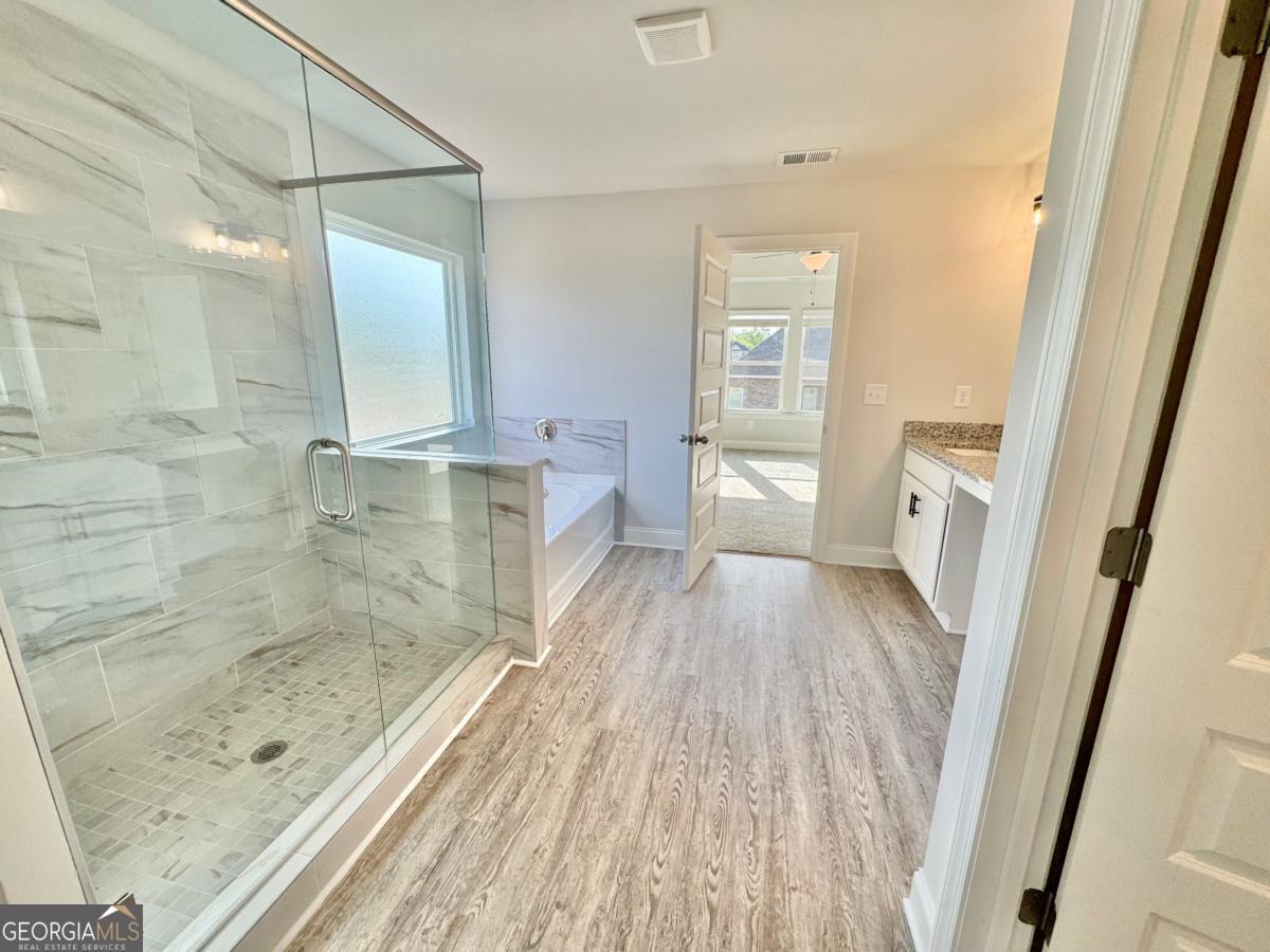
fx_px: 514
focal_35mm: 14
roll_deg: -0.4
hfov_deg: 102.1
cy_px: 476
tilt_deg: -13.3
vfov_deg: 85.7
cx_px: 635
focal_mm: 2.22
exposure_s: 1/202
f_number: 2.2
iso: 40
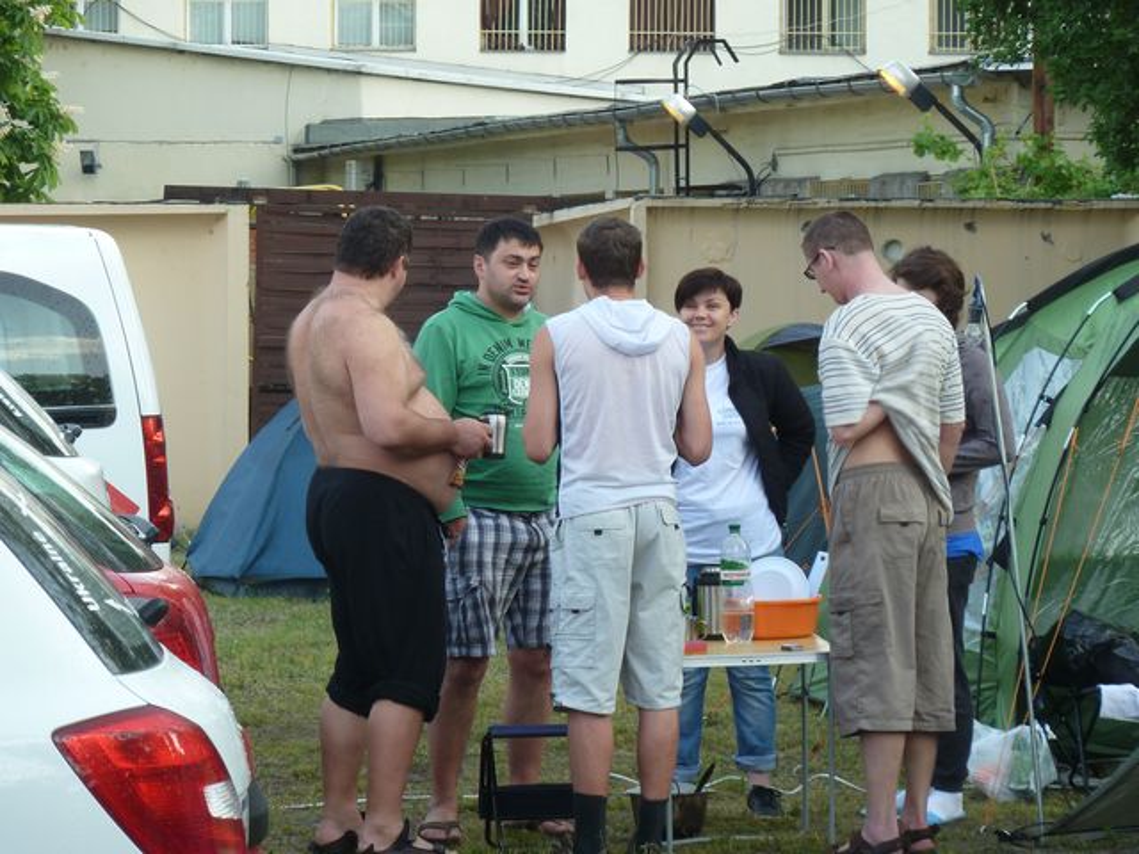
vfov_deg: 8.8
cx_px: 570
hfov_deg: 11.7
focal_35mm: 169
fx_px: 5561
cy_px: 427
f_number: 4.5
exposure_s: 1/60
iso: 80
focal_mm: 27.8
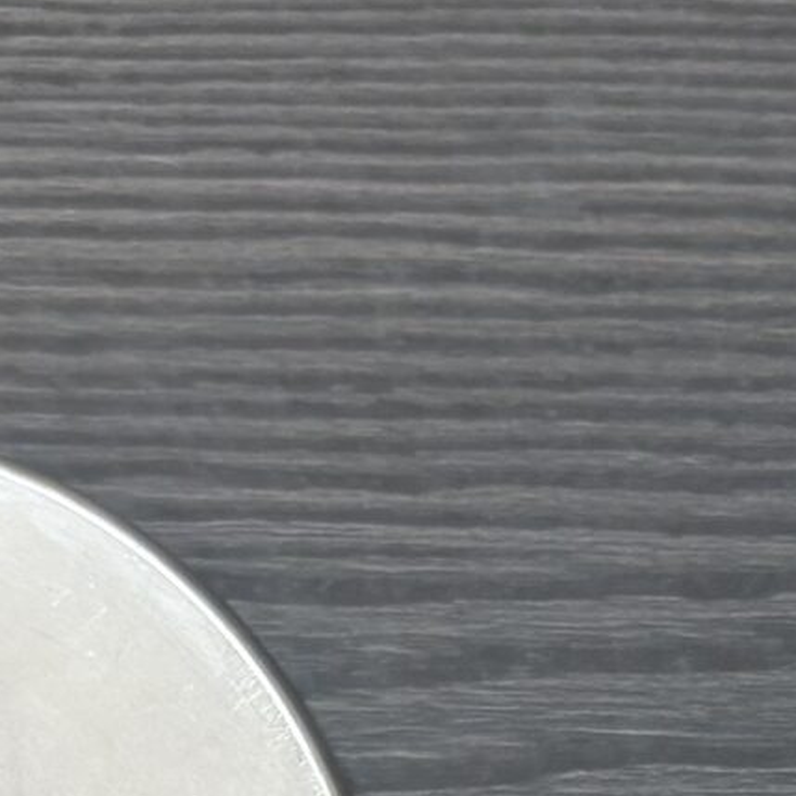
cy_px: 1538
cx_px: 787
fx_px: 3564
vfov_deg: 11.6
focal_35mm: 137
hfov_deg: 12.6
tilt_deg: -87.2
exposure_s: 1/60
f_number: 1.6
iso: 100
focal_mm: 5.96
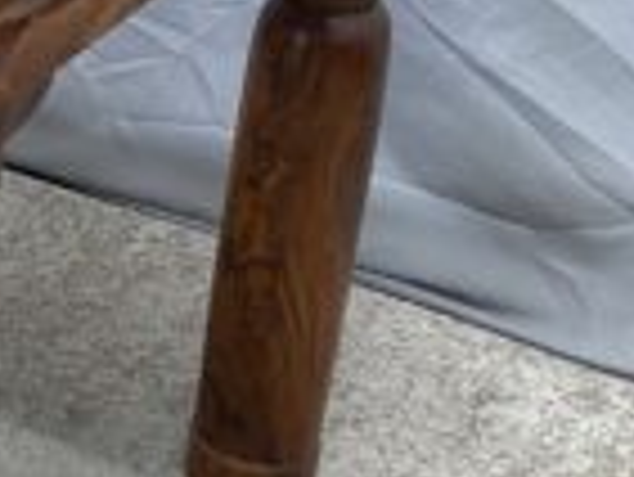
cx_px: -247
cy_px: 250
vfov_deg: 16.1
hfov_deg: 19.2
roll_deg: +1.4
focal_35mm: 92
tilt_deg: -31.7
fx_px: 1686
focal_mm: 4.25
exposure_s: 1/60
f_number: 1.8
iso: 400
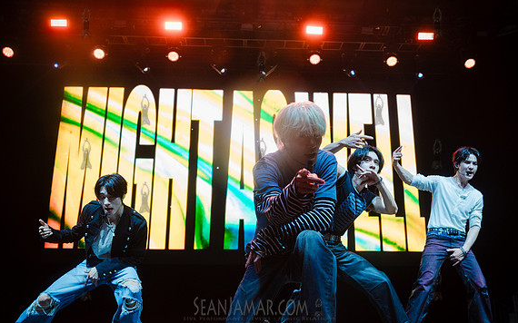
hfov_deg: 51.5
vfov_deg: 33.5
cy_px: 146
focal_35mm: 38
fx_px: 536
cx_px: 270
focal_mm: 35
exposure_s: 1/640
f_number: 4
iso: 2000
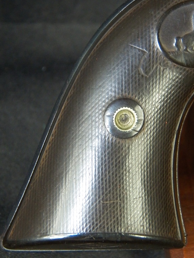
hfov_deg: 12.3
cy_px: 135
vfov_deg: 16.4
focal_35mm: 120
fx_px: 896
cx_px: 130
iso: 400
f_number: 3.6
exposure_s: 1/40
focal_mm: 15.2
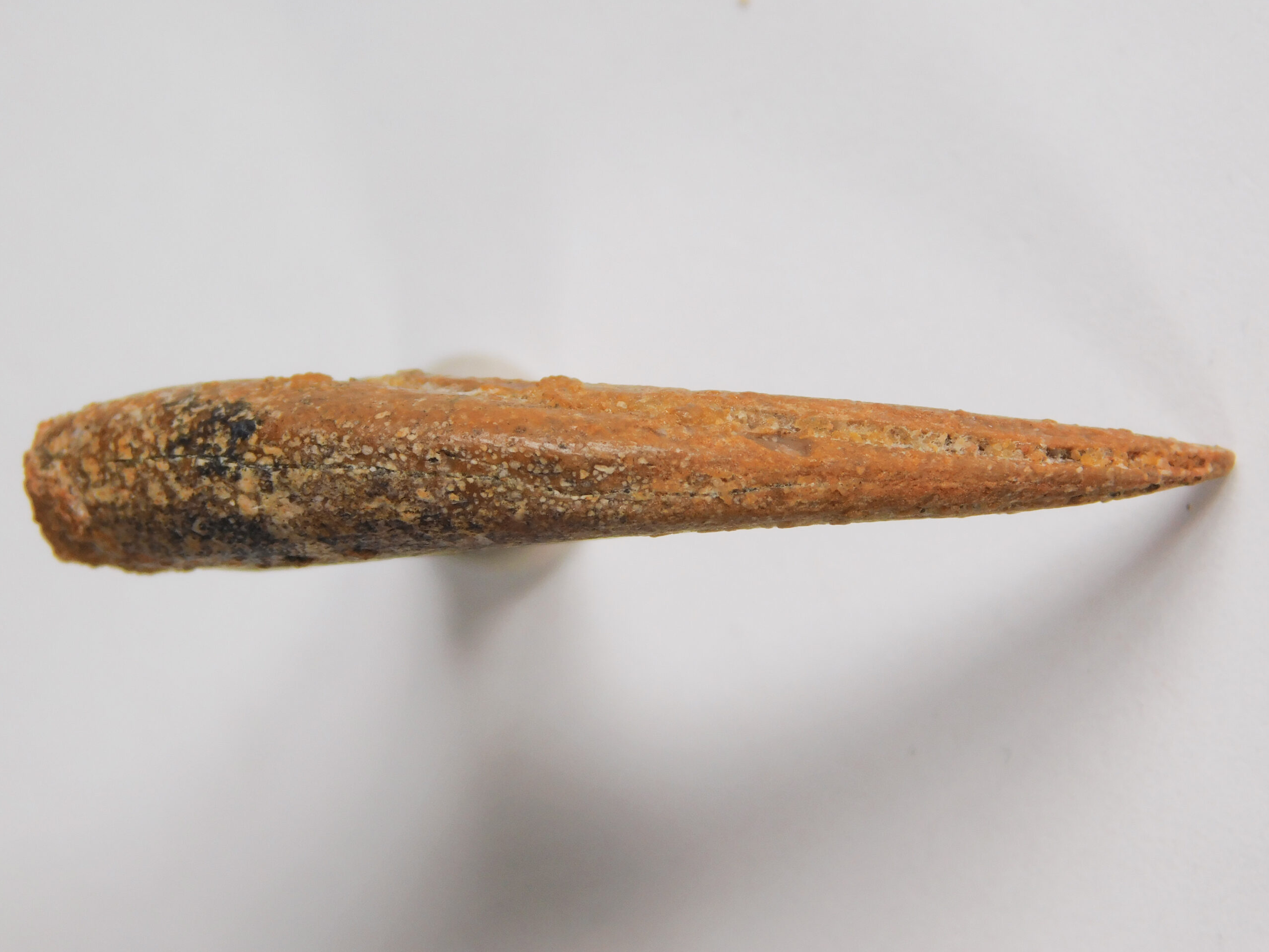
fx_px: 6783
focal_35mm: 185
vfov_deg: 8.0
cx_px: 633
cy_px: 477
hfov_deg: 10.7
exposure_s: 1/250
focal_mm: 32.7
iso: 125
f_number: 5.4
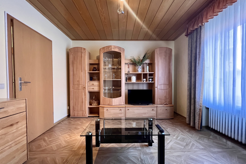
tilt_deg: -1.7
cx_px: 122
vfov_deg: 81.1
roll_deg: +0.4
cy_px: 86
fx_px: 96
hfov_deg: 104.3
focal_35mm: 14
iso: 1000
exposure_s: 1/50
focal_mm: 1.57
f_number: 1.8
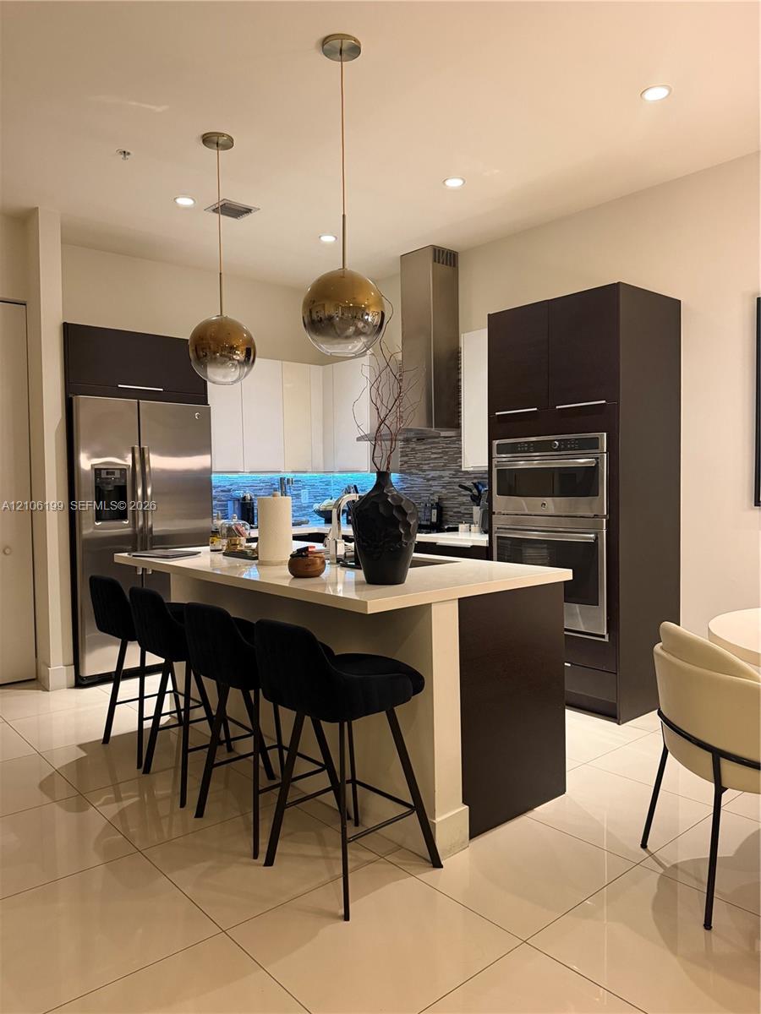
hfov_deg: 56.8
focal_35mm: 24
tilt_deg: -3.2
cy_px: 507
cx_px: 380
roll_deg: +0.2
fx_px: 703
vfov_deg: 71.6
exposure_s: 1/60
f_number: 1.78
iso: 500
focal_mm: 6.76
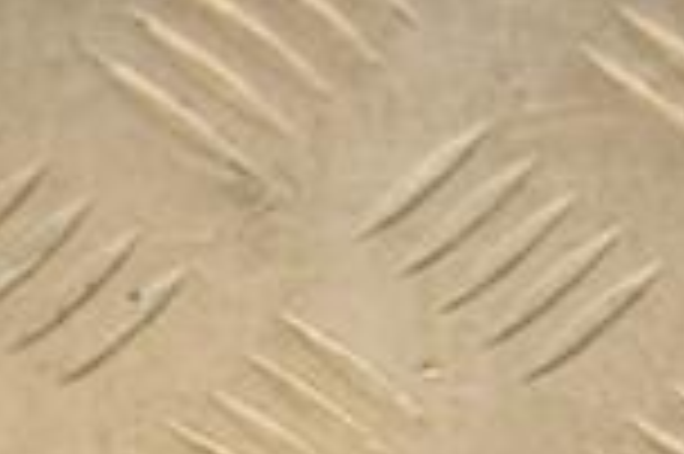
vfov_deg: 4.7
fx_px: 5409
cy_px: 895
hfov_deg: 7.2
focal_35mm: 285
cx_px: 837
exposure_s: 1/200
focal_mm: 48
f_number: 5
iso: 800
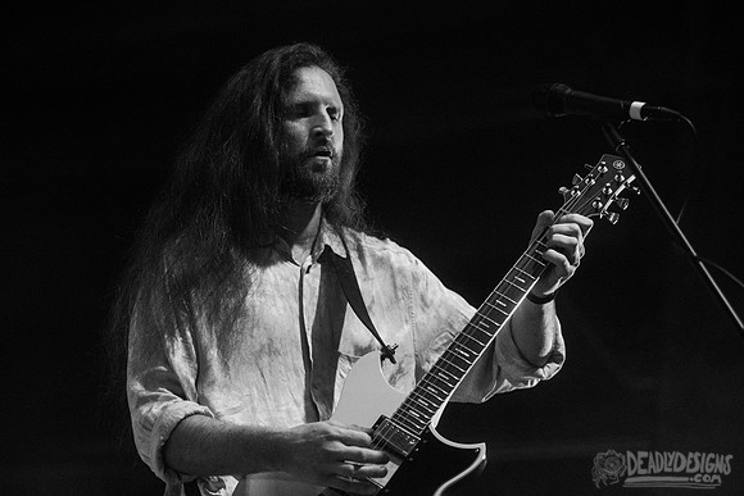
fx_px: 2381
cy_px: 236
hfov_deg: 17.8
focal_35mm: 115
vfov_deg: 11.9
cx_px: 354
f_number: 3.2
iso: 2500
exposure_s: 1/250
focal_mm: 110
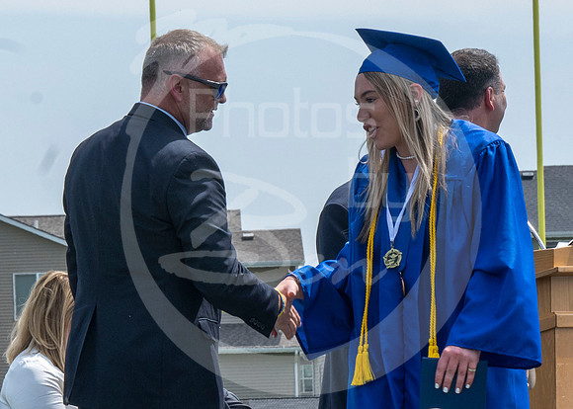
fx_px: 4492
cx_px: 103
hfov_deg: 7.3
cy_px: 298
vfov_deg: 5.2
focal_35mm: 276
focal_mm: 77
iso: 200
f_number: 13
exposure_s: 1/250
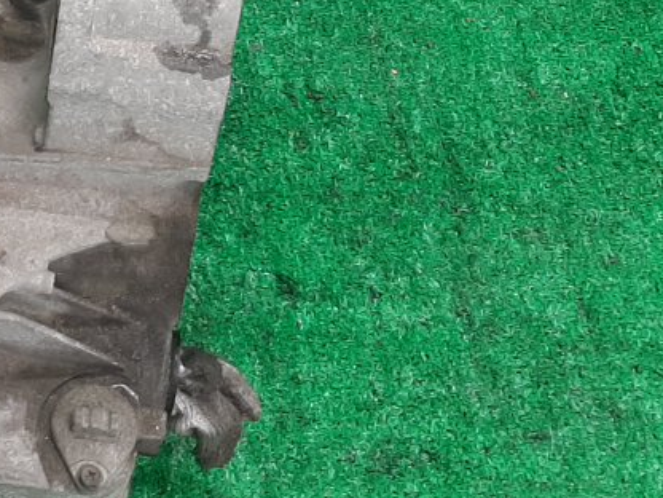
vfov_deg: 16.1
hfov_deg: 20.7
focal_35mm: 90
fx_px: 1724
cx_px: -70
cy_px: 3
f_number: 1.7
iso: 119
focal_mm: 3.93
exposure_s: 1/50
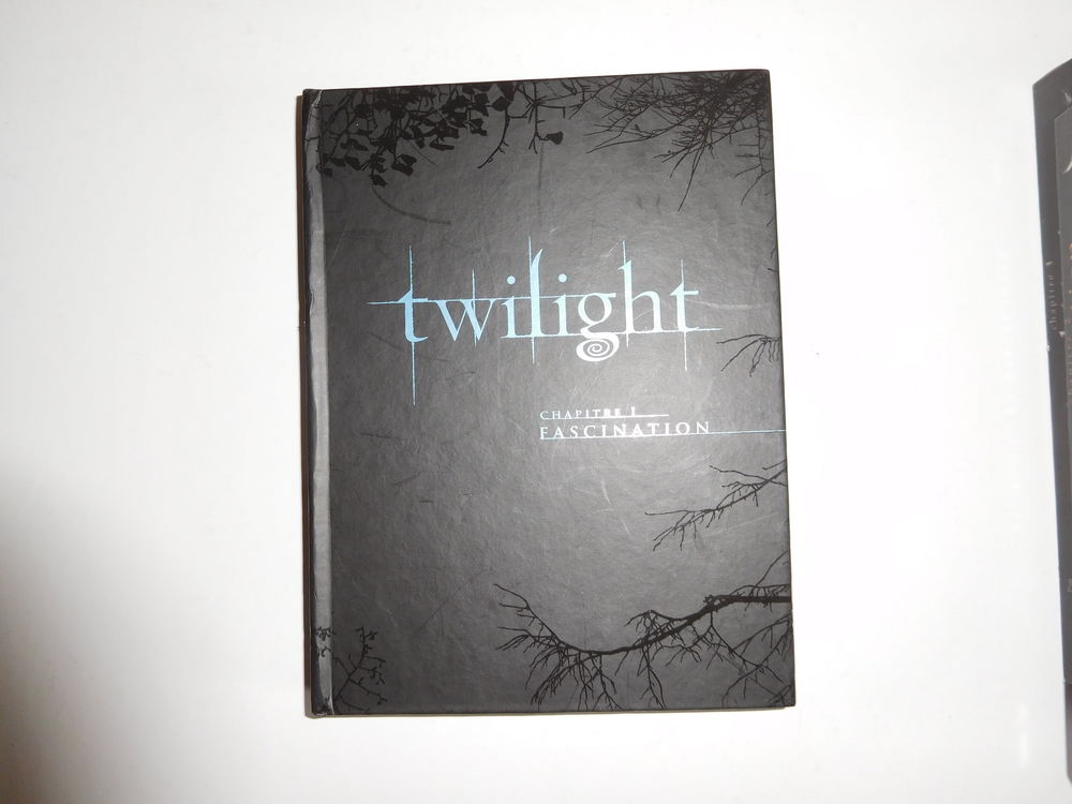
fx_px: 774
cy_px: 402
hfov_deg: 69.4
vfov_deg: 54.9
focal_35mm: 25
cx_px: 536
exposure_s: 1/30
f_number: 3.4
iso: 160
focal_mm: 4.5
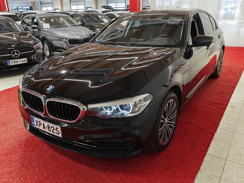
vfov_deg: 46.8
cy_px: 92
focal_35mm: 30
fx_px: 211
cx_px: 122
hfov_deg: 60.0
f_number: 1.8
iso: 80
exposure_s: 1/50
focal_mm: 5.59
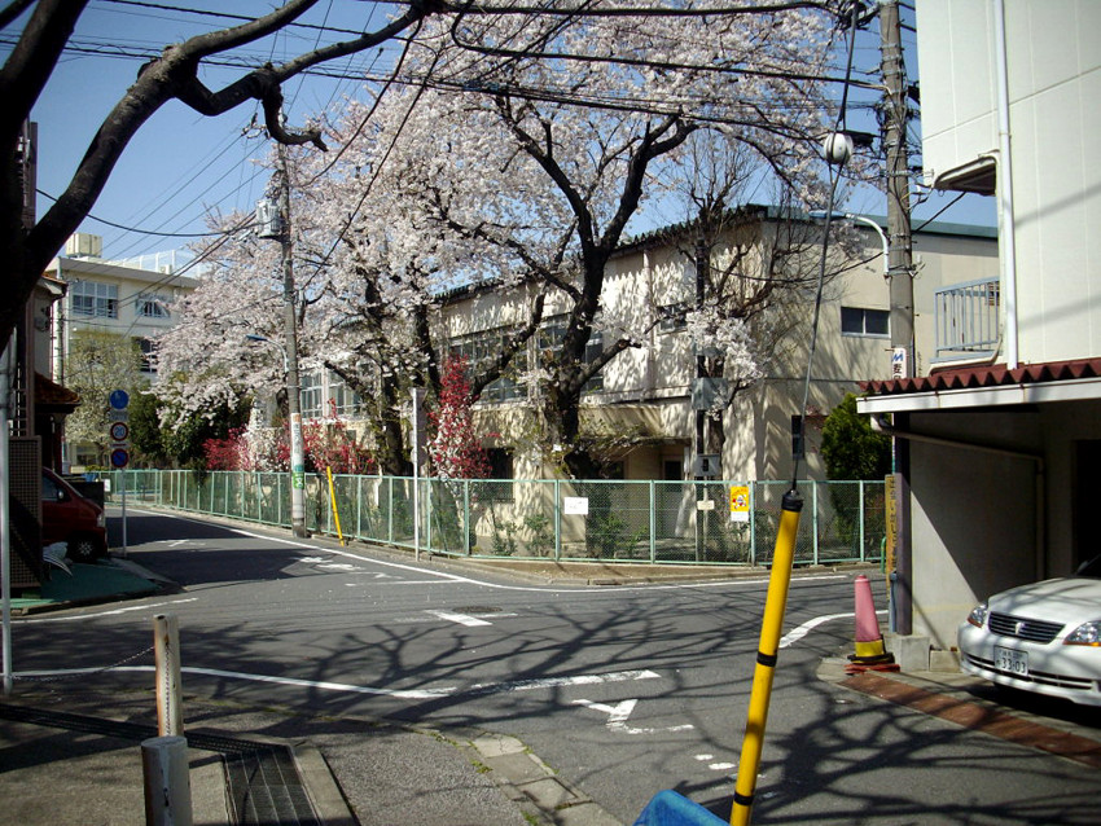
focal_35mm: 37
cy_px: 413
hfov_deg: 50.1
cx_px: 550
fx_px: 1177
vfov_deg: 38.7
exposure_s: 1/320
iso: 80
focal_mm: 6.2
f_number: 5.6
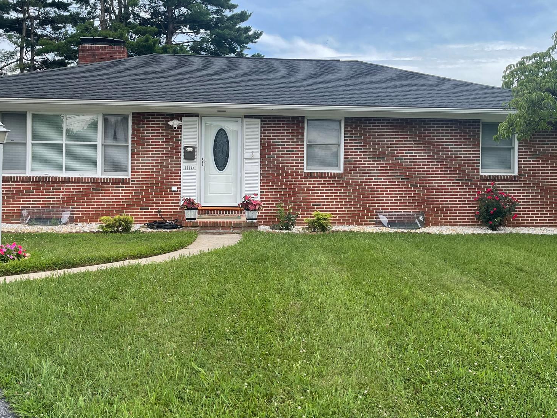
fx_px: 563
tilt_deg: -0.5
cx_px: 260
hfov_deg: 52.6
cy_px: 177
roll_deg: -1.5
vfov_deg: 40.6
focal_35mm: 35
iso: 32
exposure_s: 1/1370
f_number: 1.6
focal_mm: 5.1
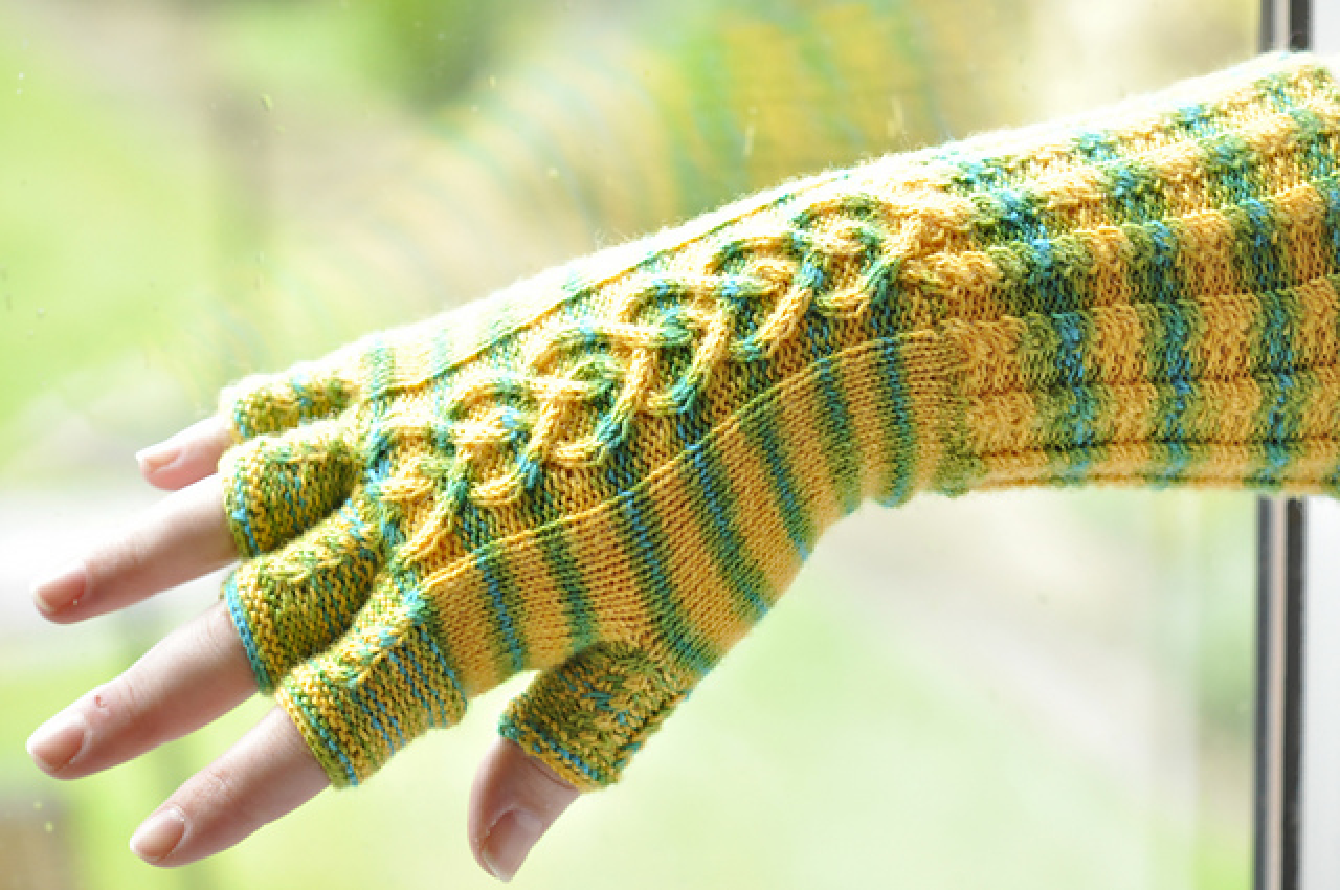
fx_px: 4740
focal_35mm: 128
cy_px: 445
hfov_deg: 16.1
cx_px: 670
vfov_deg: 10.7
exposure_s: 1/20
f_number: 5
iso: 800
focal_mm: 85
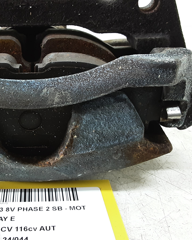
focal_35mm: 42
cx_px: 33
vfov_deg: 43.8
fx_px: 298
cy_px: 115
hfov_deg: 34.3
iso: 200
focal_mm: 2.91
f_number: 1.9
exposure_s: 1/25
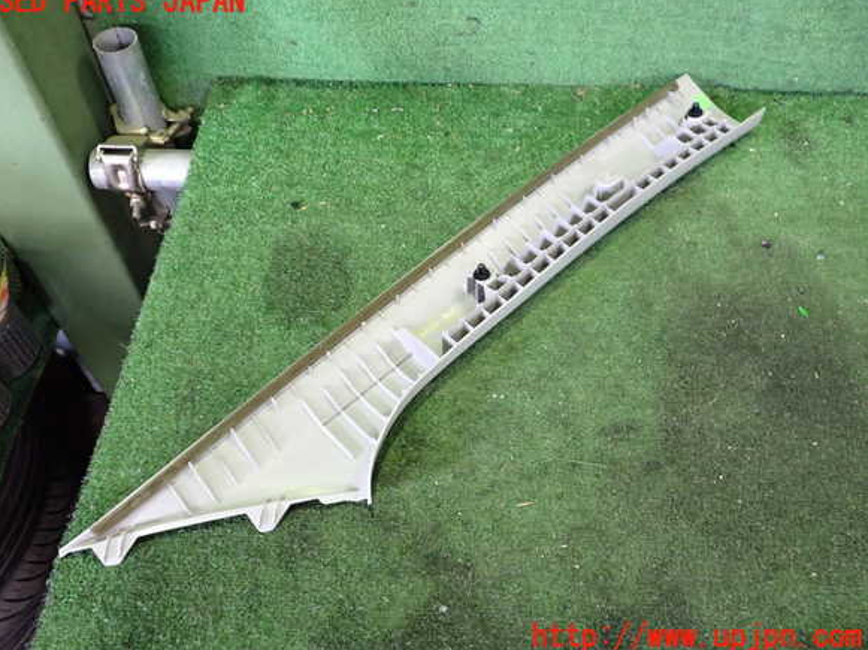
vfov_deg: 45.4
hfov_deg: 58.4
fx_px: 777
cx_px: 421
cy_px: 320
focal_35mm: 31
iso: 500
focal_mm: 5.4
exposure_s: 1/30
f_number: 2.3
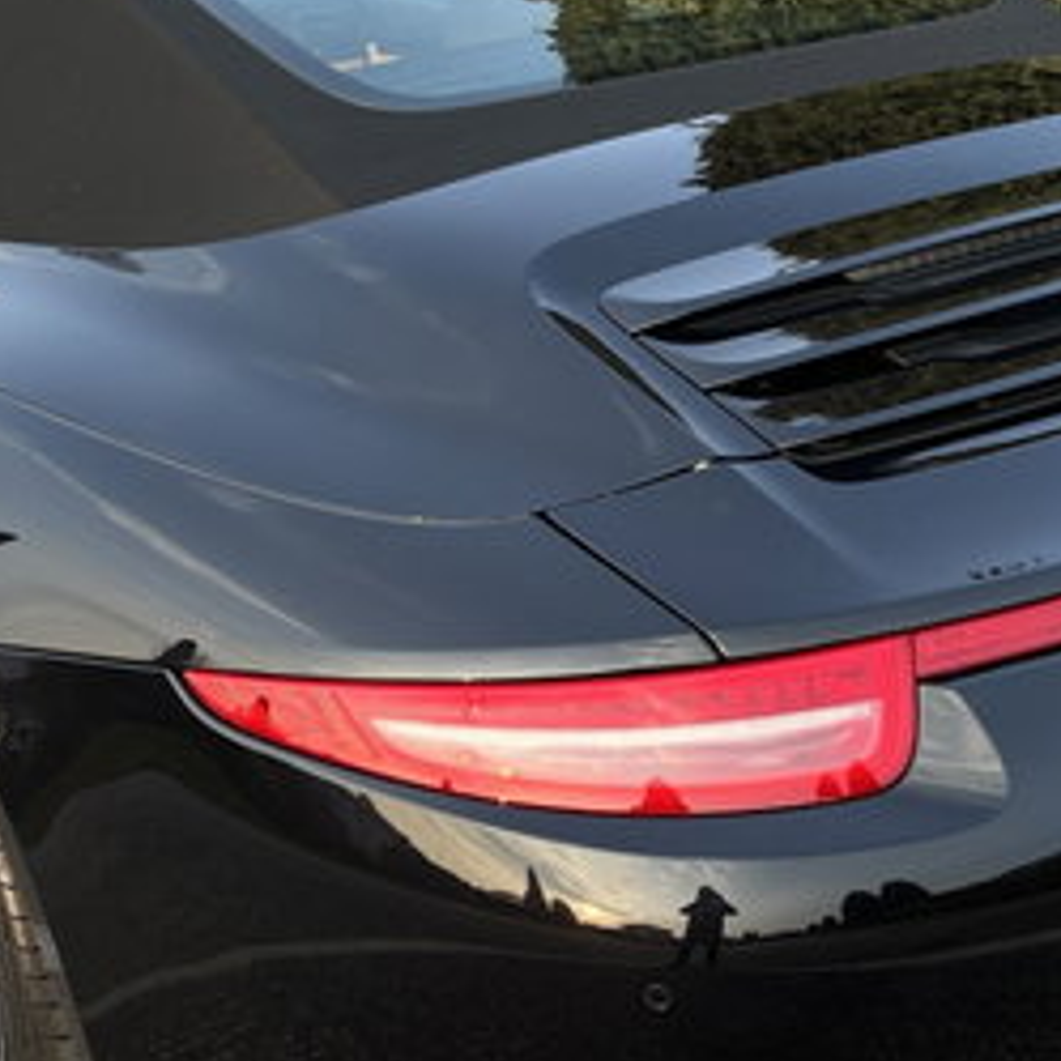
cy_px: 584
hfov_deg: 24.3
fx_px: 2462
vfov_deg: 24.3
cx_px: 524
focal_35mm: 71
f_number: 1.6
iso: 50
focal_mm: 5.1
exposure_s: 1/368
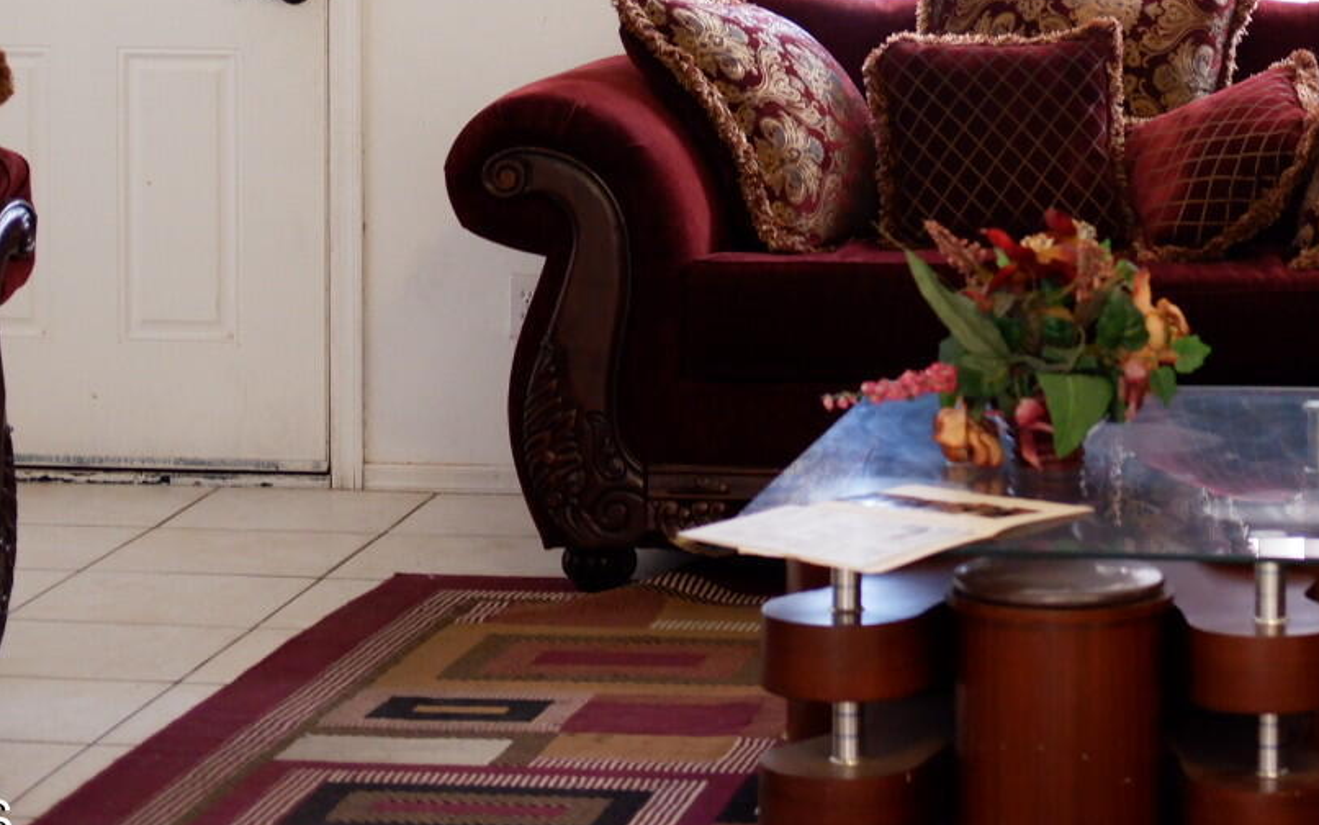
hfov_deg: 17.3
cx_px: 1137
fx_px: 4278
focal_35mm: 119
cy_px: -62
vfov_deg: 10.9
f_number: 2
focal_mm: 35
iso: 1250
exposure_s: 1/52
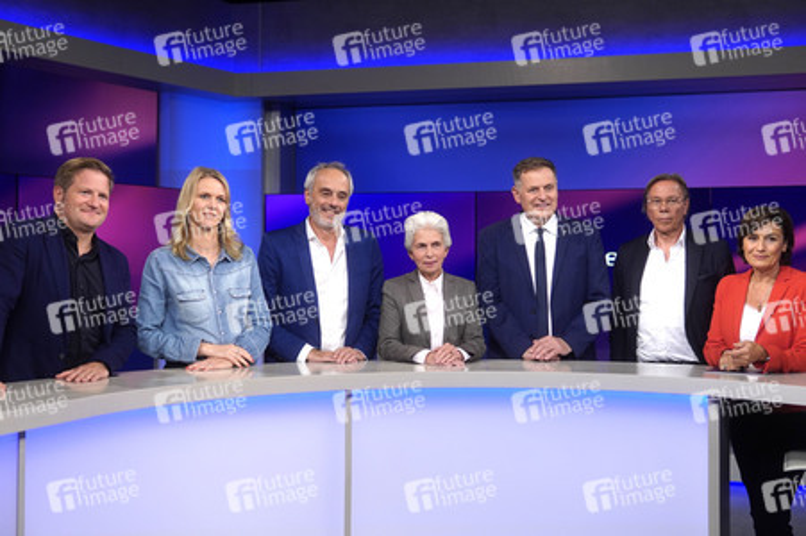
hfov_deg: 43.6
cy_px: 268
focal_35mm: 45
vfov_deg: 29.8
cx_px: 403
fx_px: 1007
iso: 640
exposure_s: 1/500
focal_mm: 30
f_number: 1.8
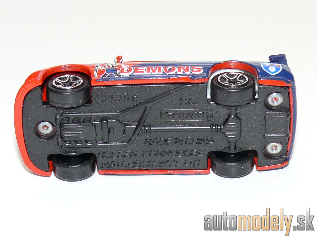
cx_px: 158
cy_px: 119
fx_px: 943
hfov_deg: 19.1
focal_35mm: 103
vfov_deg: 14.4
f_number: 4
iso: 100
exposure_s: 1/30
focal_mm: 13.4
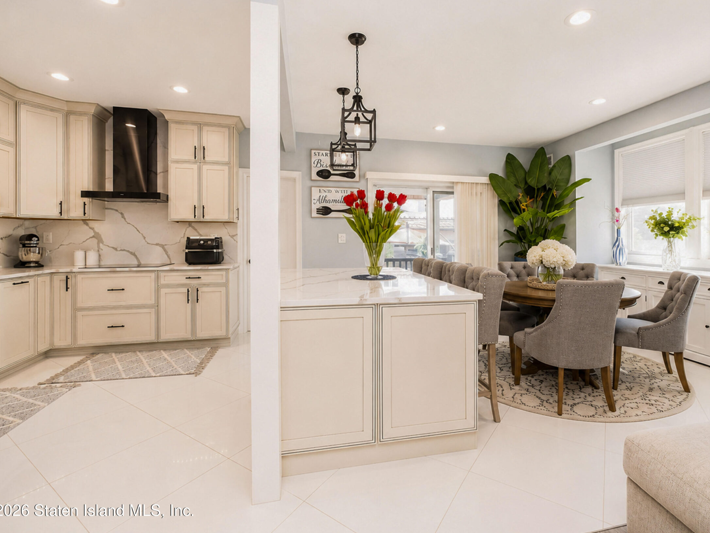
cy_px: 257
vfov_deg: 74.7
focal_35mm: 17
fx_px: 349
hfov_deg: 90.6
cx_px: 400
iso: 2000
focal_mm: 10
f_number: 8
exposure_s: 1/100
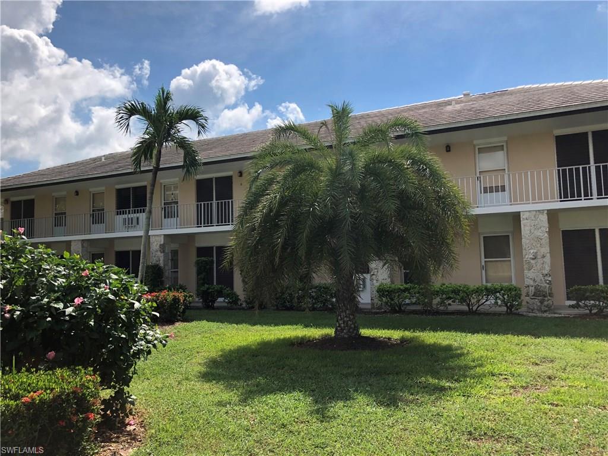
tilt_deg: +4.6
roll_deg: +2.2
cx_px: 304
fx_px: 509
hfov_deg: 61.7
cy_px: 228
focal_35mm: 29
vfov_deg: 48.2
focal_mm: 3.99
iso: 20
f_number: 1.8
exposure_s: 1/2288
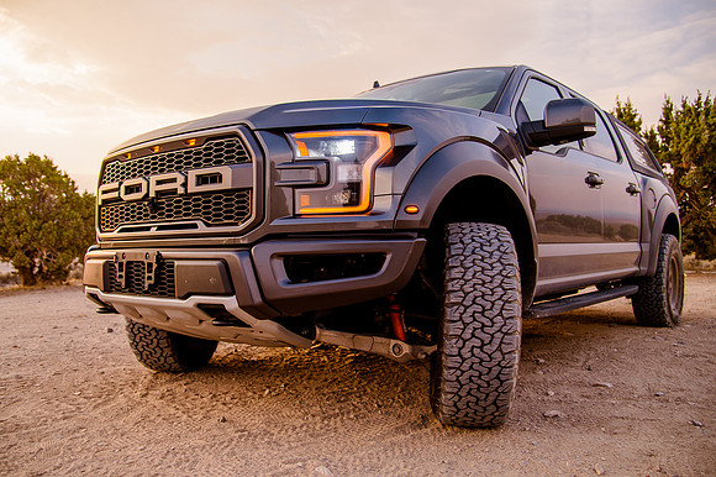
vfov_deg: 43.5
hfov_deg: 61.8
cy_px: 238
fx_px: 598
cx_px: 337
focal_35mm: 30
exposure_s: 1/200
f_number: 4
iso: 200
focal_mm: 28
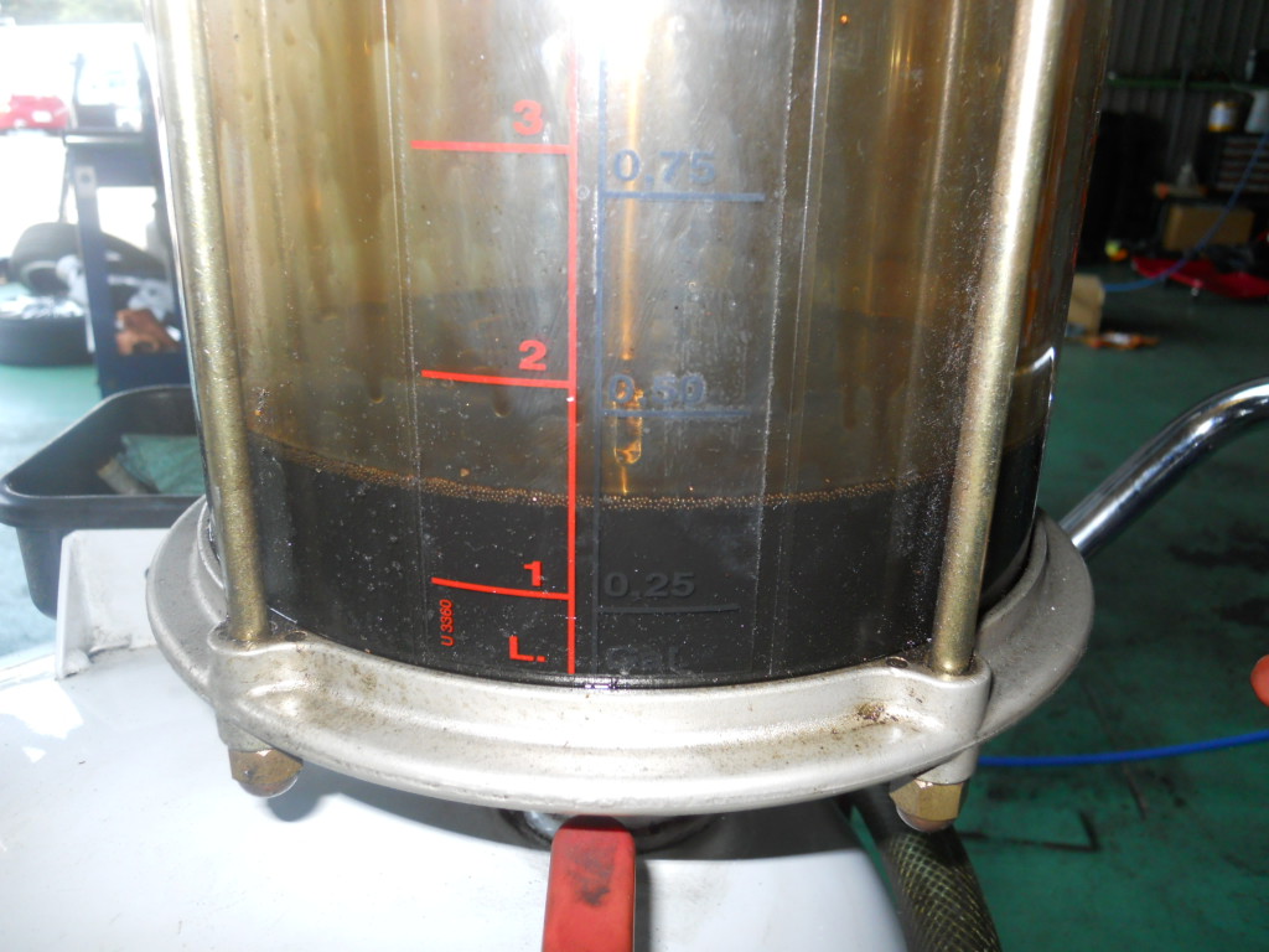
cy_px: 476
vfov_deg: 49.7
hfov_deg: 63.4
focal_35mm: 28
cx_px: 634
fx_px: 1026
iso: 200
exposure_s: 1/60
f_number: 5.4
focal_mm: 5
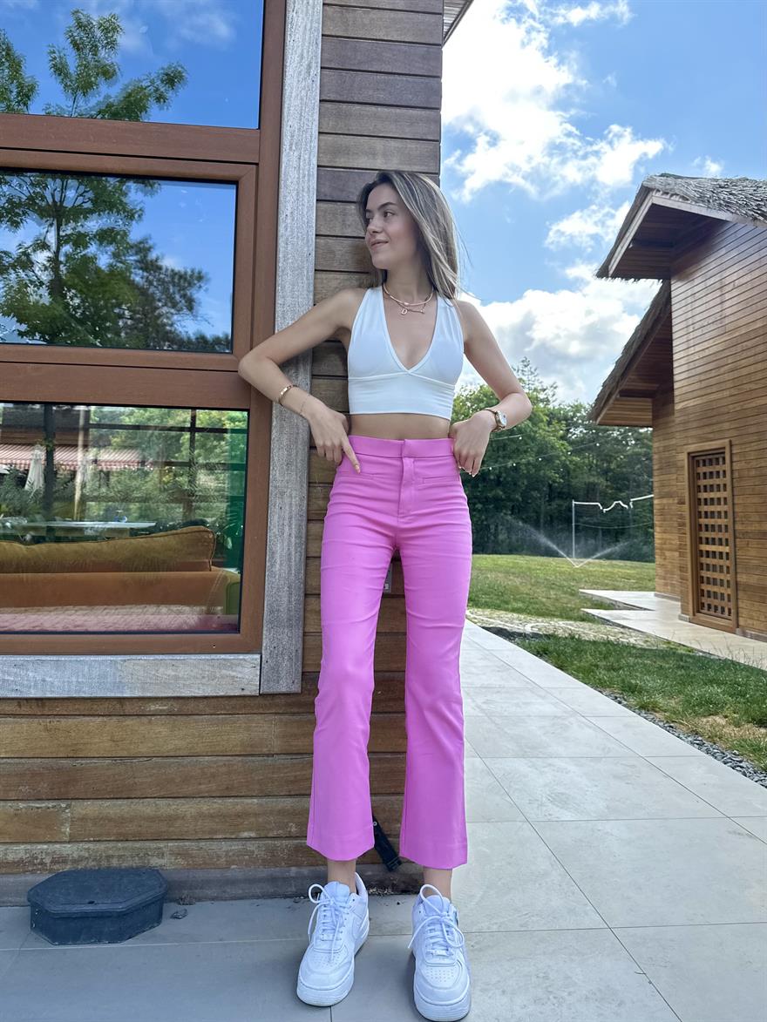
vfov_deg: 71.6
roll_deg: -1.8
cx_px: 384
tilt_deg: +2.1
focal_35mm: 24
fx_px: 709
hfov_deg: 56.8
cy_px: 511
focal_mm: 6.86
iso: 80
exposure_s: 1/1393
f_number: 1.78
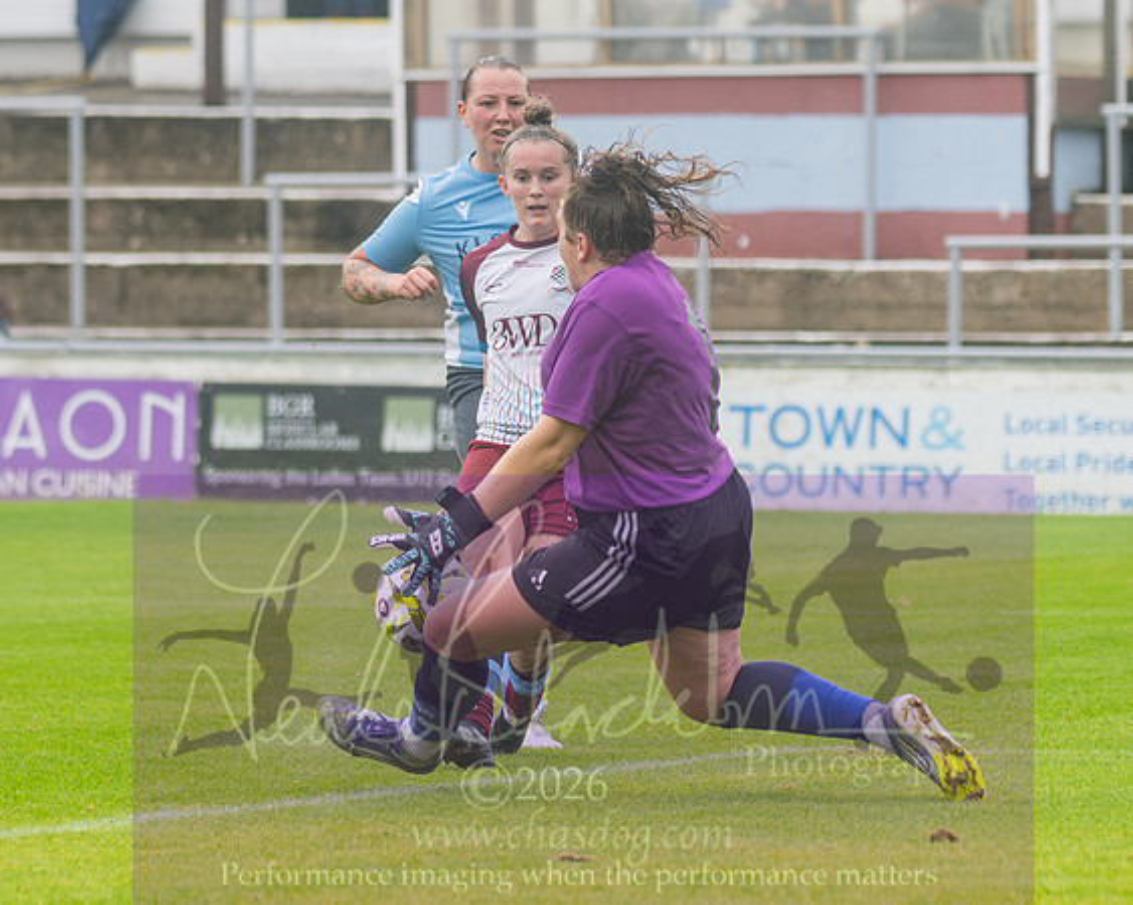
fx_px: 13413
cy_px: 352
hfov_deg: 4.8
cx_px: 446
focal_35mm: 400
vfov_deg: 3.9
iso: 500
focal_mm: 155
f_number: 2.8
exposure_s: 1/1600
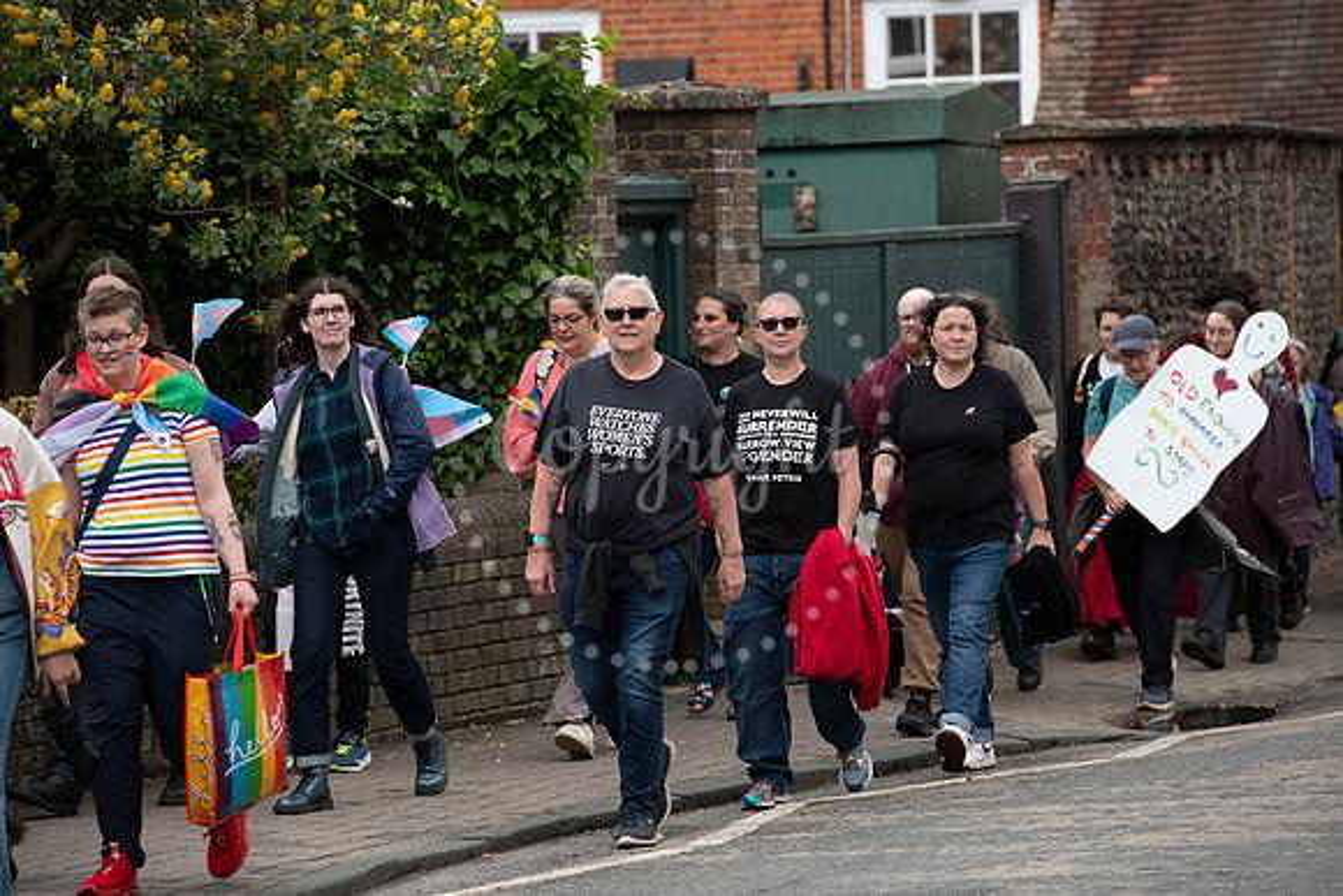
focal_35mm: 195
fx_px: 7276
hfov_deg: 10.5
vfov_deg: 7.0
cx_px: 672
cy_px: 448
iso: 250
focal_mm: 195
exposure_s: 1/500
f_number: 6.3
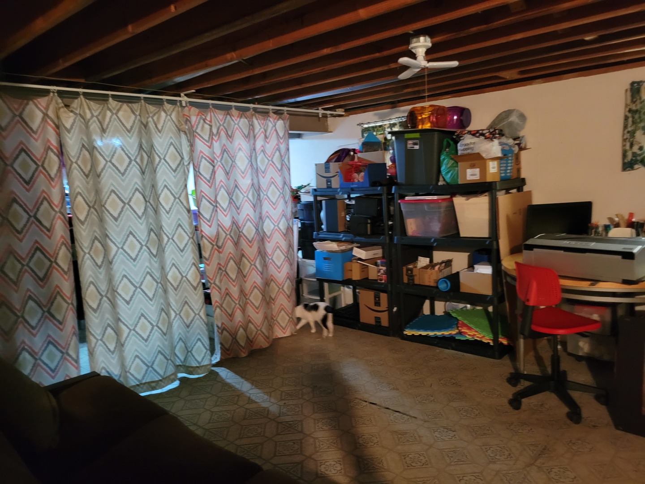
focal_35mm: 26
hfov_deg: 67.3
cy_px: 242
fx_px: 484
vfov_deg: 53.1
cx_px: 322
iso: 800
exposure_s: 1/24
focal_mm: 5.4
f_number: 1.8
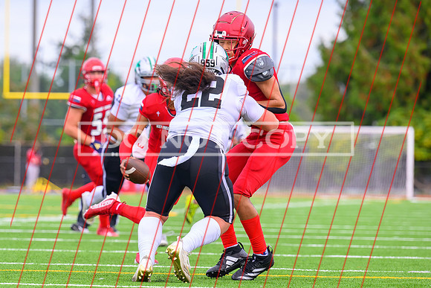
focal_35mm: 308
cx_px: 145
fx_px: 3686
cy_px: 190
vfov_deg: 4.5
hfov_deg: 6.7
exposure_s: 1/2000
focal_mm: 175
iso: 640
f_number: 3.5
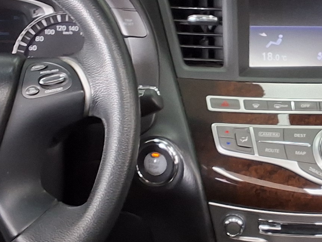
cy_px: 87
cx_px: 317
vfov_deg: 13.8
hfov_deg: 17.9
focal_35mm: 107
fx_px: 996
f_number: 1.9
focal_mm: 2.91
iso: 100
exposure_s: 1/40
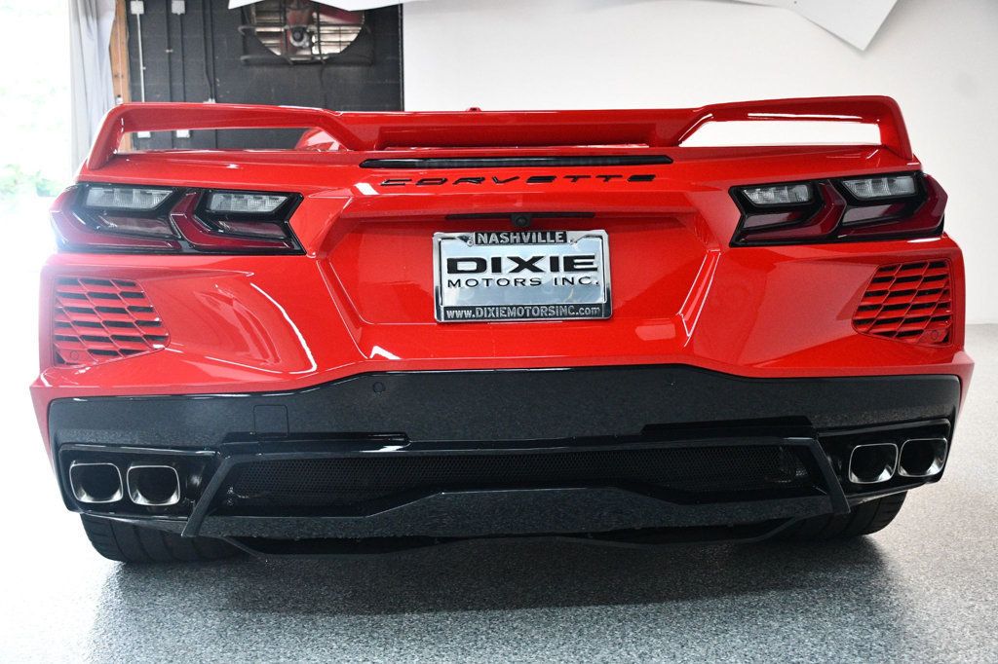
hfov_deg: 49.6
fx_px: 1081
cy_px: 332
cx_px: 499
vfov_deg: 34.2
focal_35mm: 39
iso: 3200
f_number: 3.8
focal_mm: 26
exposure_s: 1/125
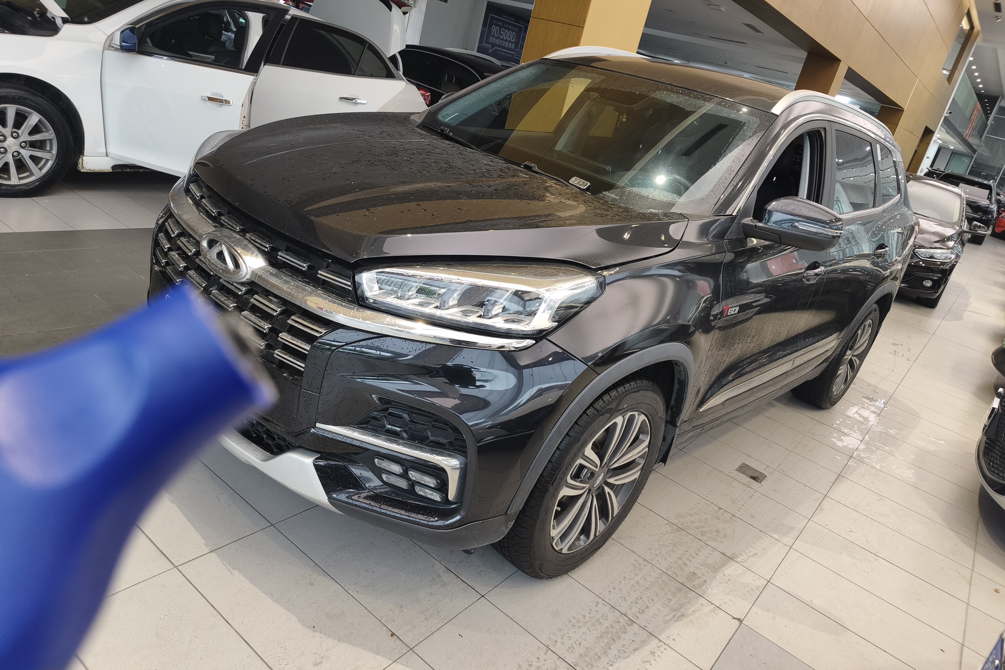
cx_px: 502
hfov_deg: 73.7
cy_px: 314
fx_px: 670
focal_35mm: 24
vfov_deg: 53.1
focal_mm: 5.56
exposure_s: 1/50
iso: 160
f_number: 1.88
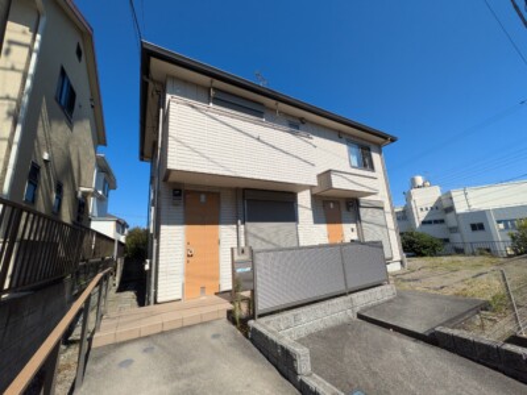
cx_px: 264
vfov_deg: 85.7
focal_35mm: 14
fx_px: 213
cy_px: 198
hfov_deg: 102.1
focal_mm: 1.83
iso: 52
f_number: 2.2
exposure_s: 1/1887
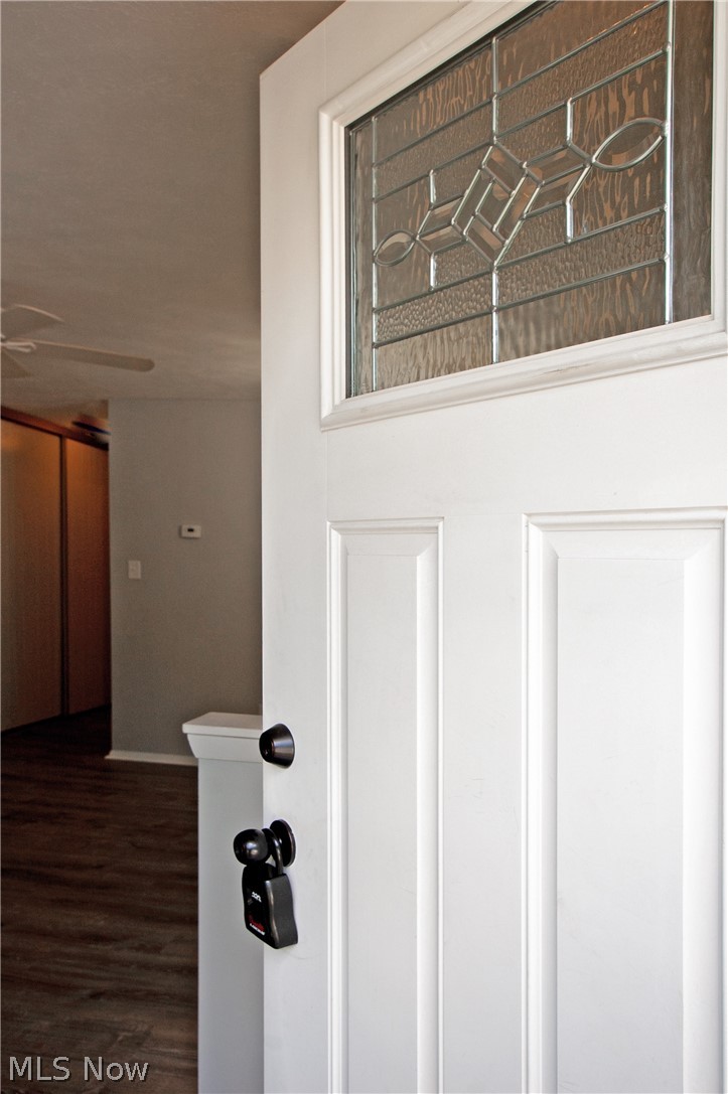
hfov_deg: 43.5
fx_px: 911
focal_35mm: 30
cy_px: 547
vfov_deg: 62.0
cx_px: 364
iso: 200
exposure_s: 1/160
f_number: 6.3
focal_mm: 20
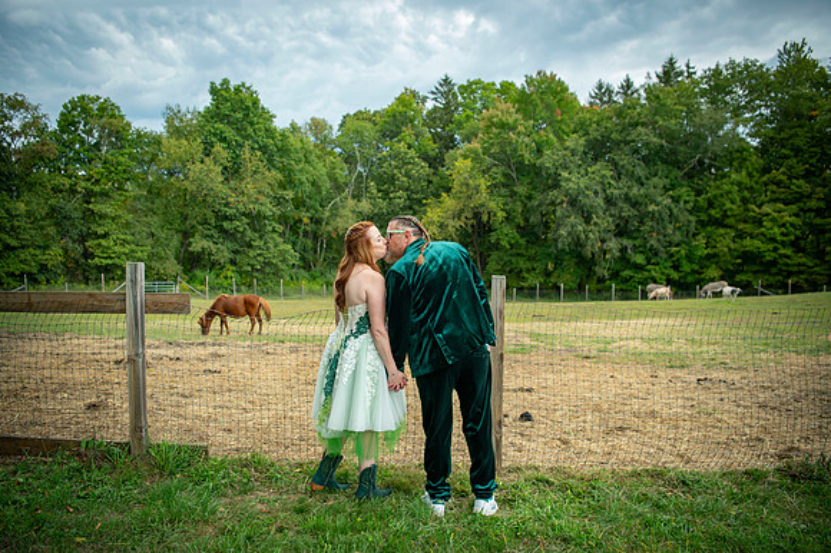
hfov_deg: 72.8
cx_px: 416
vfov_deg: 52.3
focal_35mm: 24
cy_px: 276
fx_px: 564
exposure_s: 1/1000
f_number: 2.8
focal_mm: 24
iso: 400
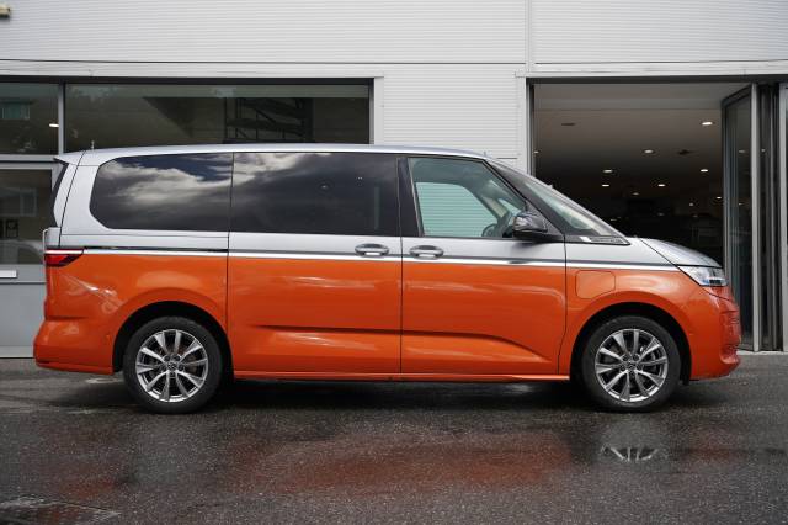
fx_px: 862
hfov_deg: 49.1
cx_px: 394
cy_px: 262
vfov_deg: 33.8
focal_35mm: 39
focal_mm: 39.4
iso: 100
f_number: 4
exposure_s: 1/160
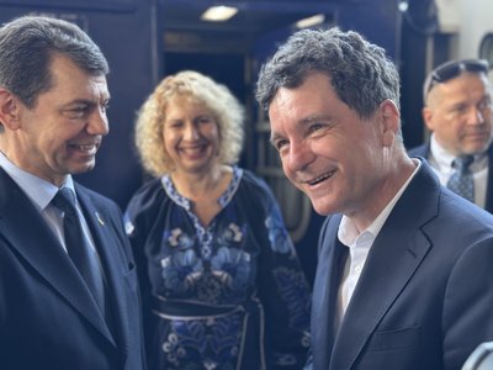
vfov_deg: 30.3
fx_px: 684
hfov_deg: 39.7
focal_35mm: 48
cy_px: 185
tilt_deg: -4.8
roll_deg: -0.8
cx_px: 246
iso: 100
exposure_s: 1/70
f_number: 1.78
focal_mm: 6.76
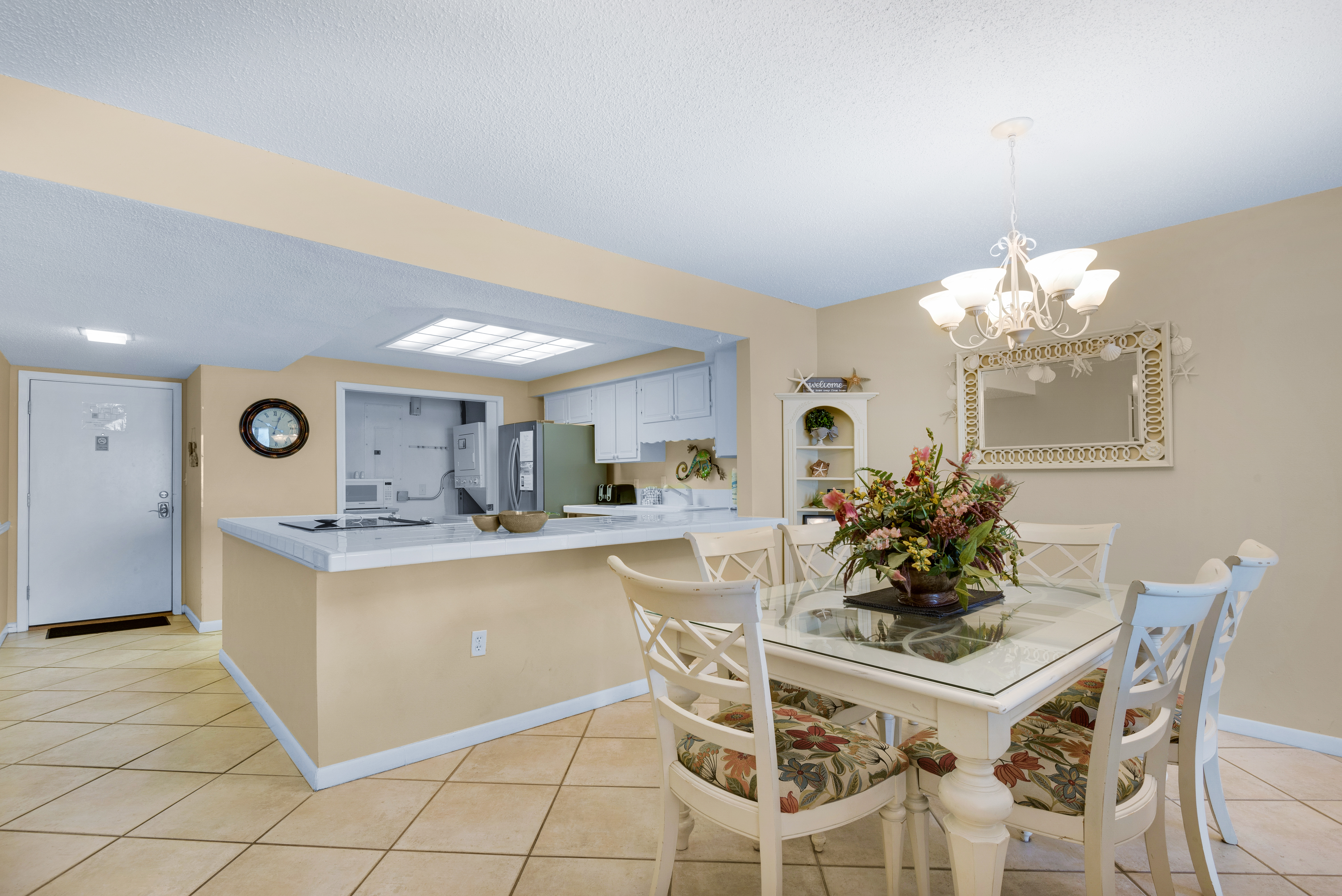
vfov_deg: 70.5
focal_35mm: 17
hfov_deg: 93.3
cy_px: 448
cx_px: 671
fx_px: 634
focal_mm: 17
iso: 200
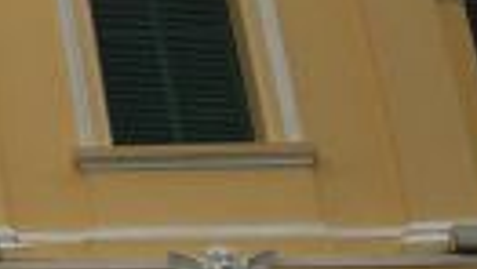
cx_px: -714
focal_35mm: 169
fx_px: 2140
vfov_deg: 7.1
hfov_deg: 10.6
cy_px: -133
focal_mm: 4.15
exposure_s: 1/1582
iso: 32
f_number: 2.2
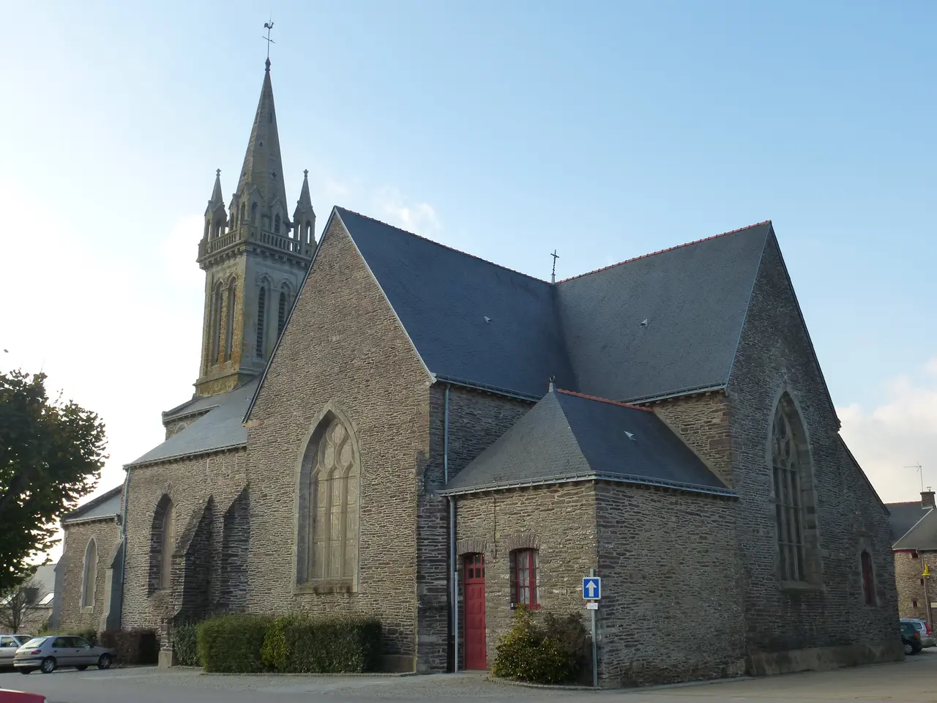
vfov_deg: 39.7
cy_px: 352
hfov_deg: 51.4
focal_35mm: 36
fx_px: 974
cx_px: 468
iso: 160
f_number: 4
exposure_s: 1/250
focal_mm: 6.4
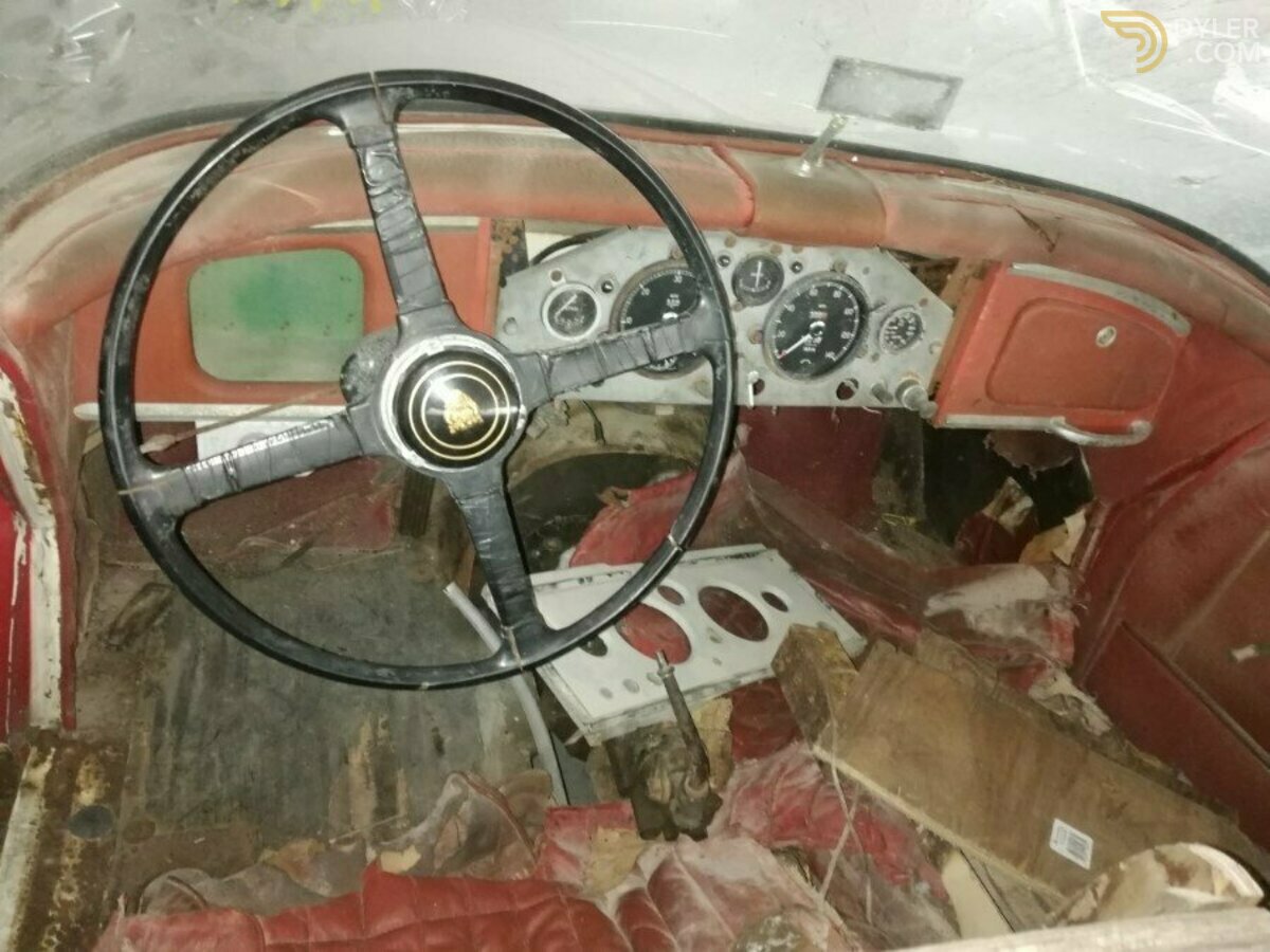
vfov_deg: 51.4
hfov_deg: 65.3
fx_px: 991
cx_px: 635
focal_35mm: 27
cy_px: 476
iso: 800
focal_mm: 3.81
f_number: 2.2
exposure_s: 1/17.1
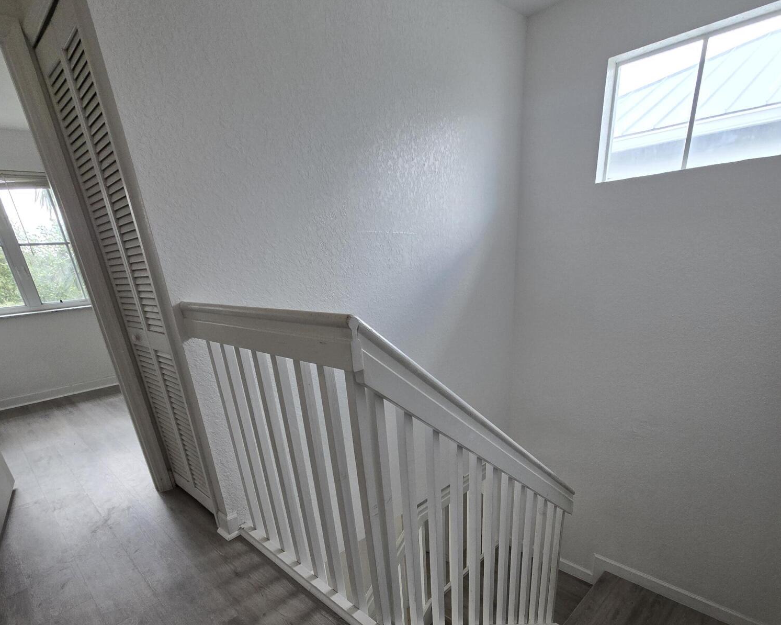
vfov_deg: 73.1
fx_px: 393
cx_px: 391
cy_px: 445
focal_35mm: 17
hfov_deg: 89.6
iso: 80
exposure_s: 1/120
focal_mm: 2.2
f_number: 2.2
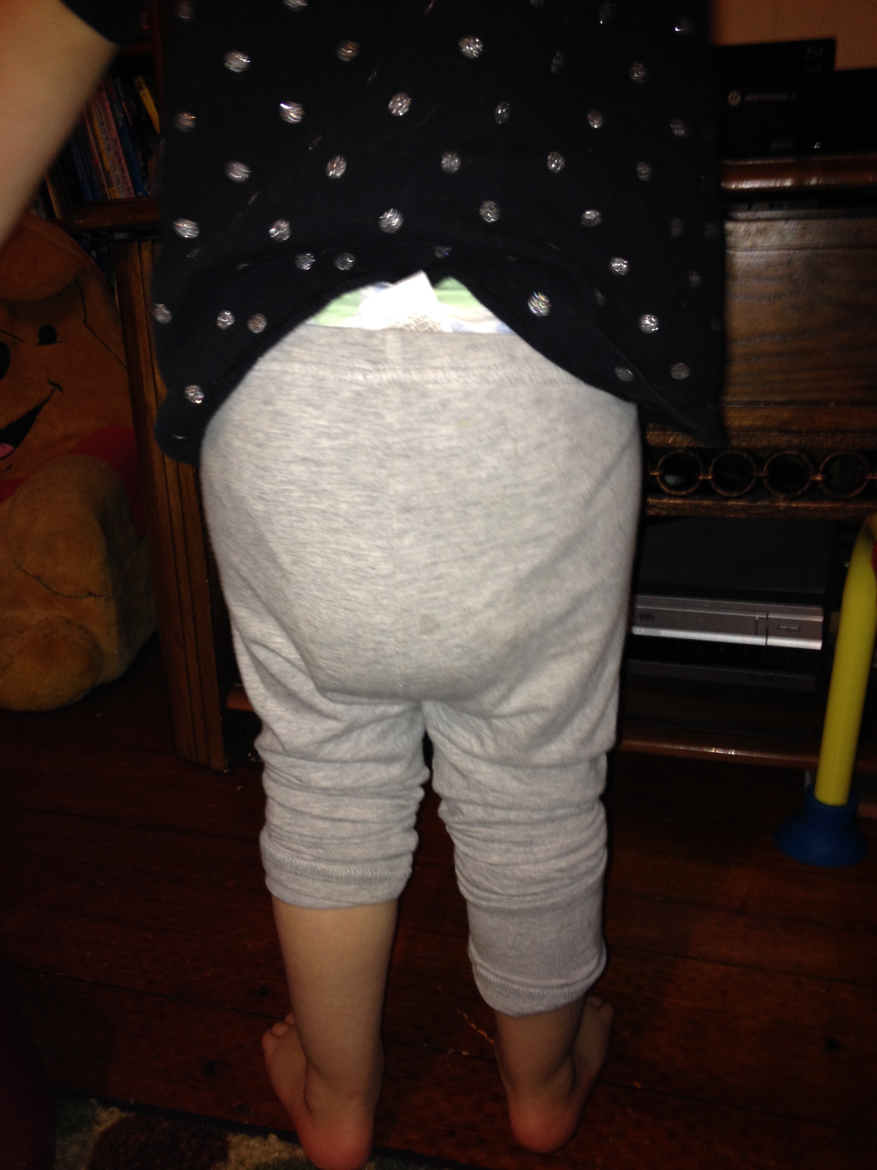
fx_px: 1182
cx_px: 438
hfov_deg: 40.7
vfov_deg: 52.6
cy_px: 585
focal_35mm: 35
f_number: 2.4
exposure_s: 1/16
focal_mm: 4.28
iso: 64
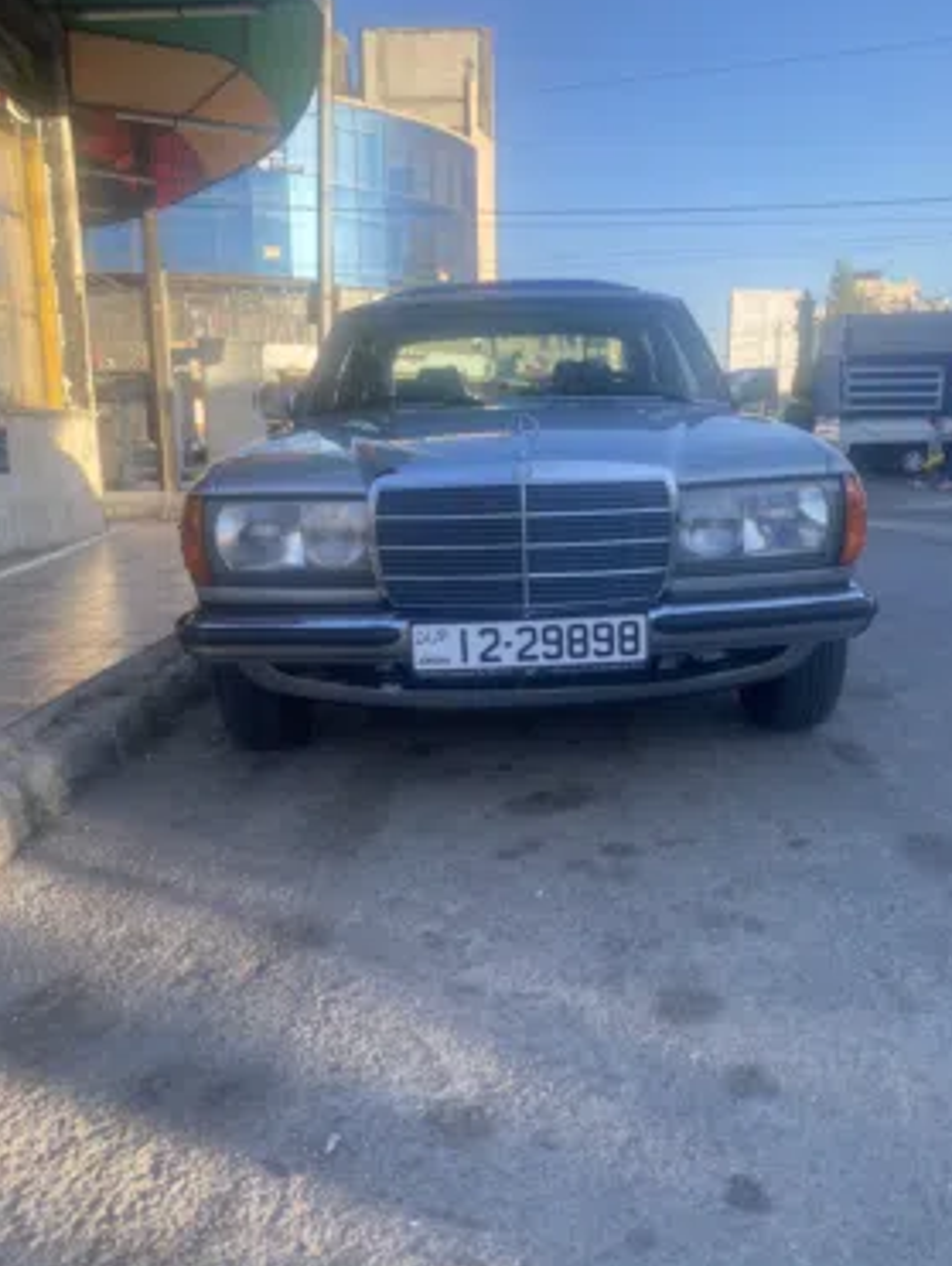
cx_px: 505
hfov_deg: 49.8
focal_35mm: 28
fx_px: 1025
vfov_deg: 63.4
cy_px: 655
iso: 32
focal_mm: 4.25
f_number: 1.8
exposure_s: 1/681
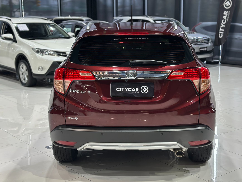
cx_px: 131
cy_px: 91
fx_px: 370
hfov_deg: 36.1
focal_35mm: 53
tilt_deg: -10.6
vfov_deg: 27.5
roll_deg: -0.1
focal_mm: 6.86
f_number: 1.78
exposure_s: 1/60
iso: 125
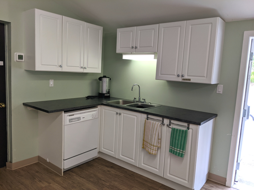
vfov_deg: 51.4
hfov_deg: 65.3
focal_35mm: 27
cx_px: 127
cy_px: 95
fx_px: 198
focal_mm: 4.44
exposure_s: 1/126
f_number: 1.8
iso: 71
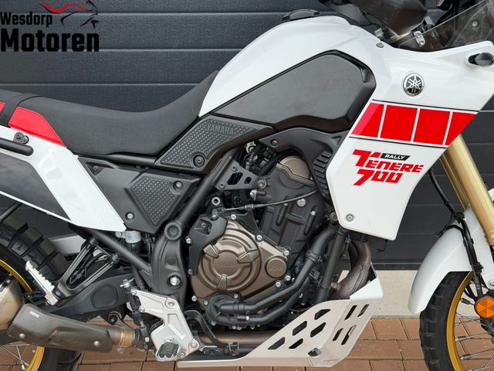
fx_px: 685
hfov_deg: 39.7
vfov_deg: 30.3
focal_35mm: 48
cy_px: 186
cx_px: 247
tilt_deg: -23.2
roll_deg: +0.7
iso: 80
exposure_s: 1/1931
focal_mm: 6.76
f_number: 1.78
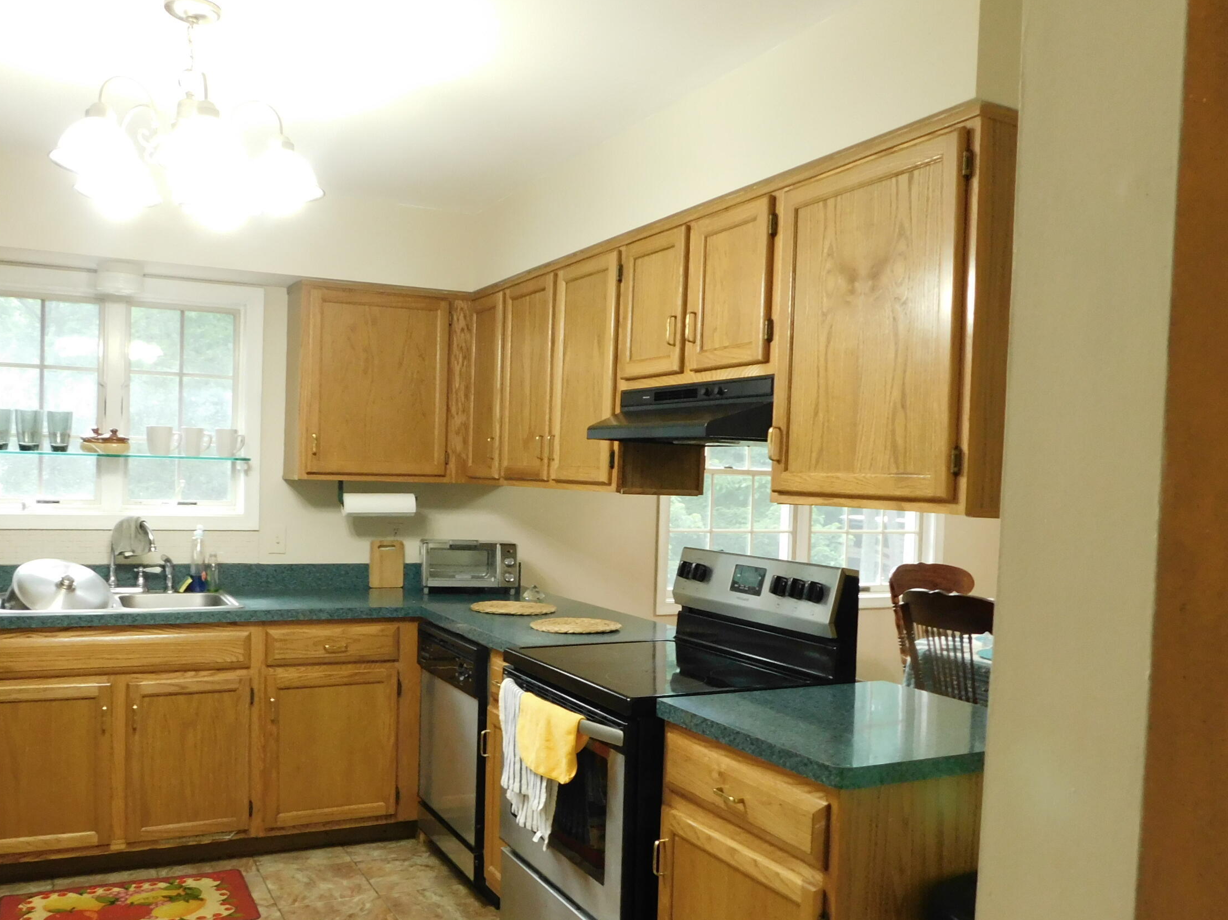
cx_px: 564
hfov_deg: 58.3
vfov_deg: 45.3
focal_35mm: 31
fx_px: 1100
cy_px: 519
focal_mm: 4
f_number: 3
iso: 400
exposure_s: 1/25
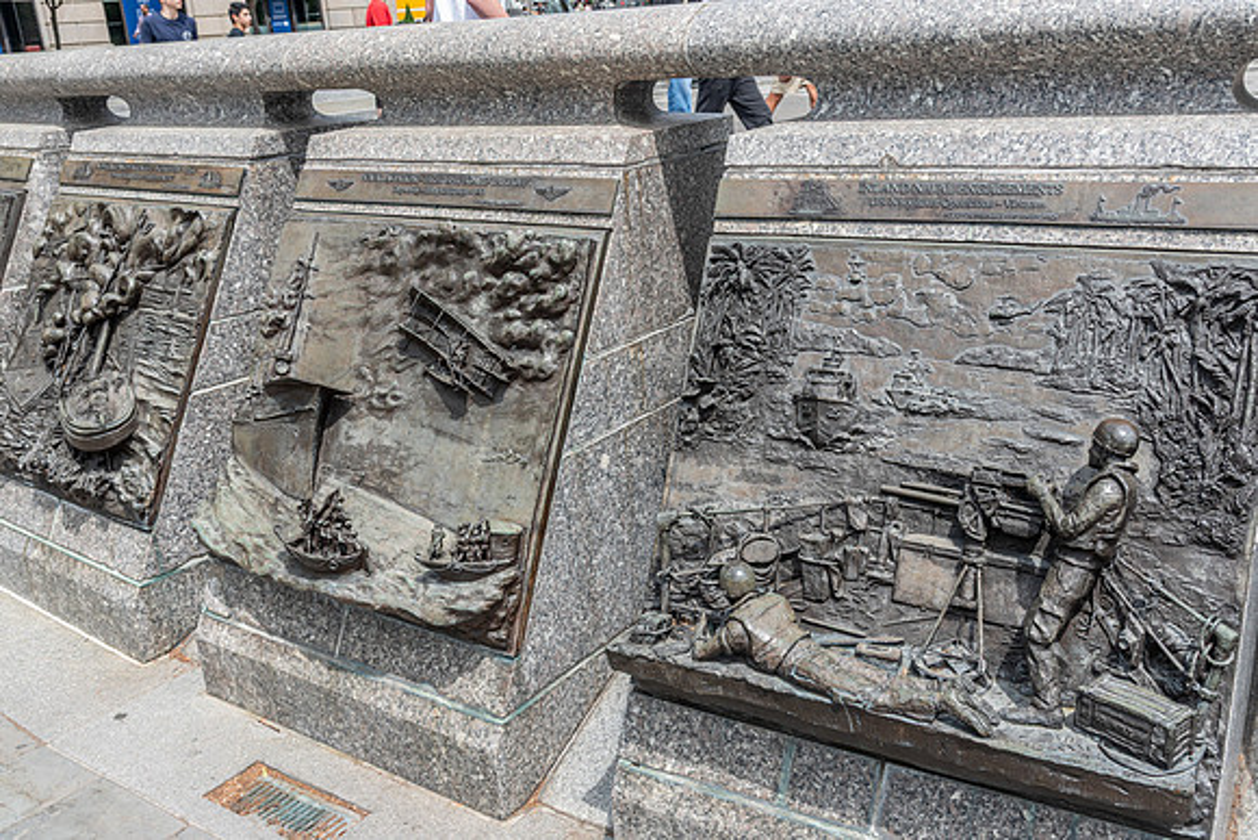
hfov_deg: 55.8
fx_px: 1188
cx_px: 629
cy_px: 420
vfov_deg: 38.9
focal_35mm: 34
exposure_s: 1/125
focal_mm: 34
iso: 100
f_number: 8
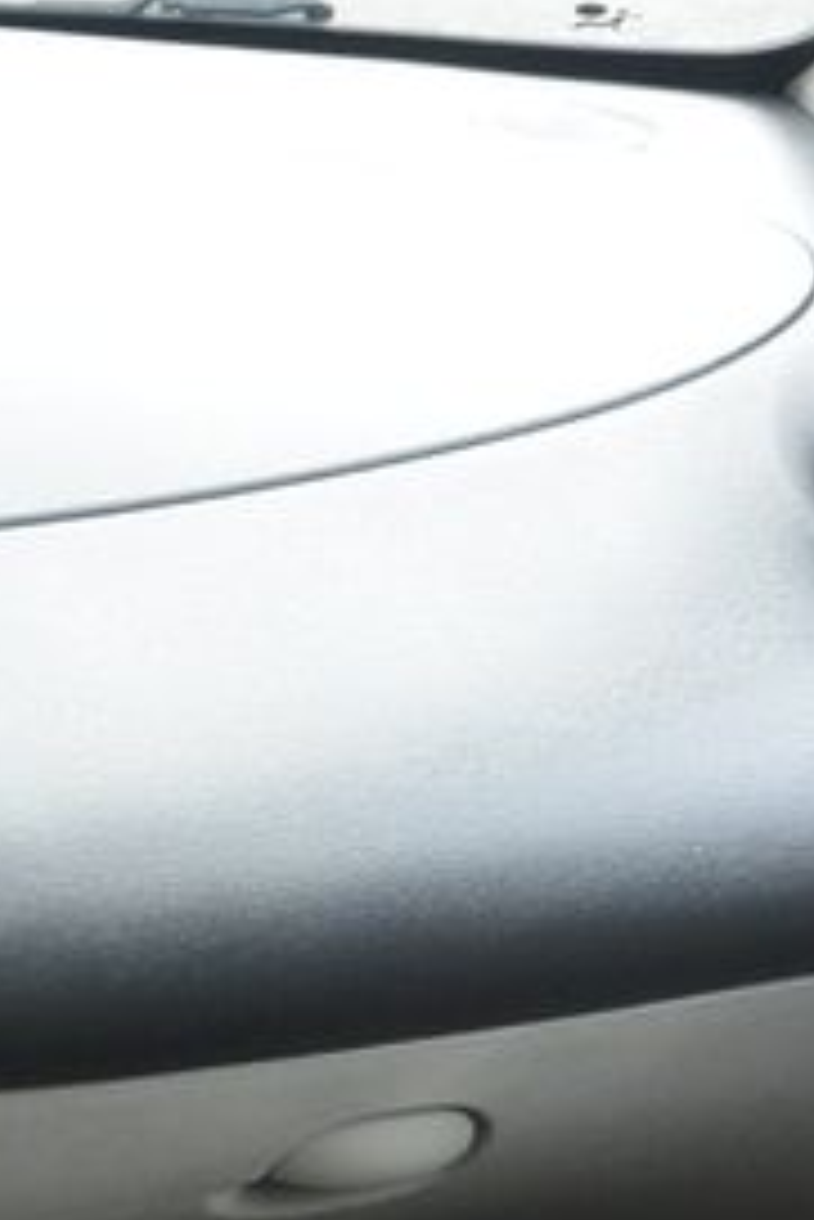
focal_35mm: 102
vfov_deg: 19.2
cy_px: 1339
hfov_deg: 12.1
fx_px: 3455
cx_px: -756
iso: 200
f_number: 3.5
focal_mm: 10
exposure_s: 1/125
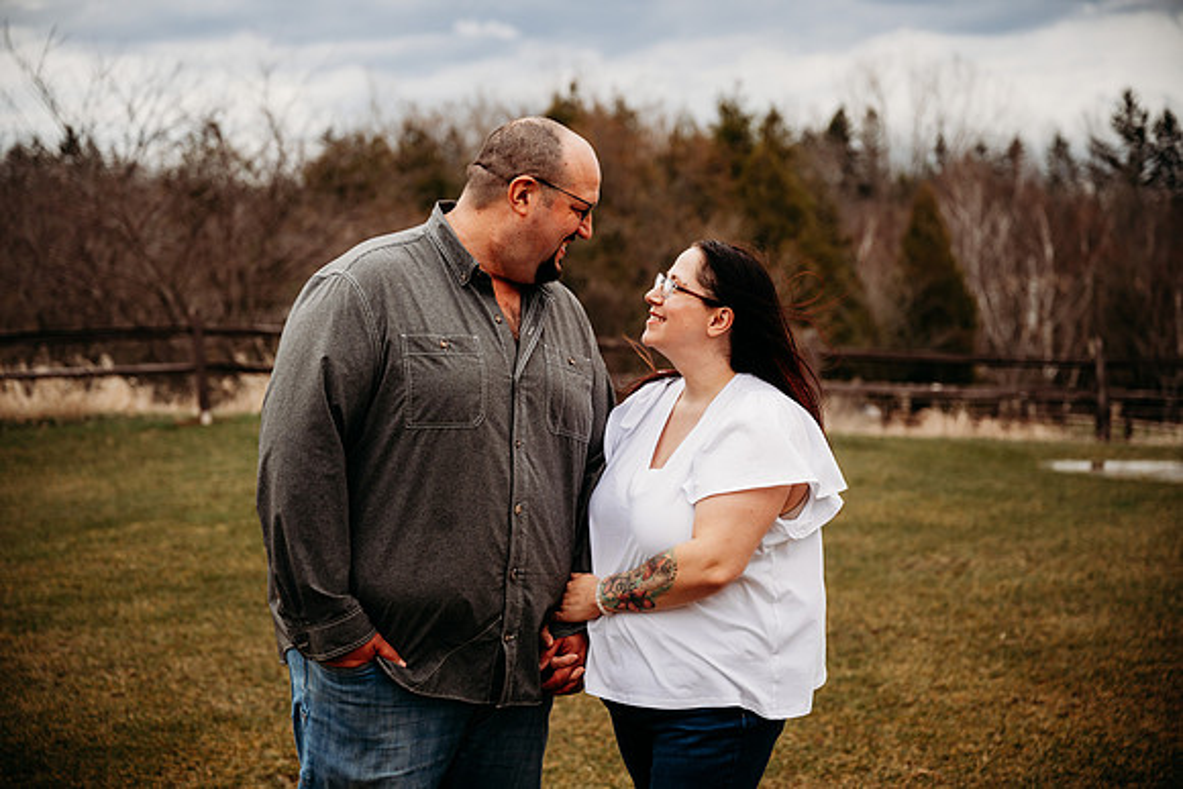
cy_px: 394
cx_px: 592
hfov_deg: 31.0
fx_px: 2136
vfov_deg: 20.9
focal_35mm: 65
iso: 200
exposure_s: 1/400
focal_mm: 65
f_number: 3.2
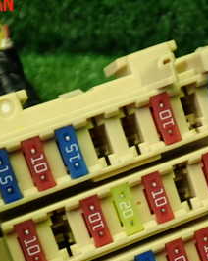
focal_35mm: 84
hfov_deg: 18.3
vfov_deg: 22.4
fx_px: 646
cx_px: 130
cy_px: 214
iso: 200
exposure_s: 1/50
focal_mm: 6.83
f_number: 2.7
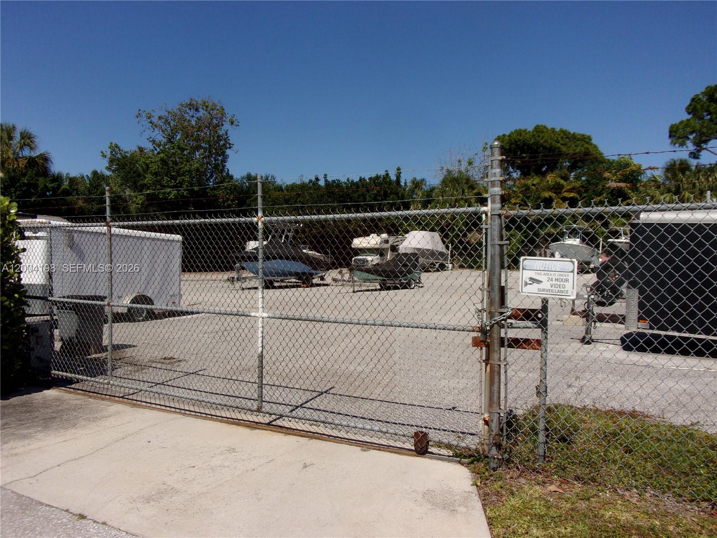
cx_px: 358
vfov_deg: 49.7
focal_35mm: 28
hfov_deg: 63.4
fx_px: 580
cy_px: 269
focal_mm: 5.1
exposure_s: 1/200
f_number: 10.8
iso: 80
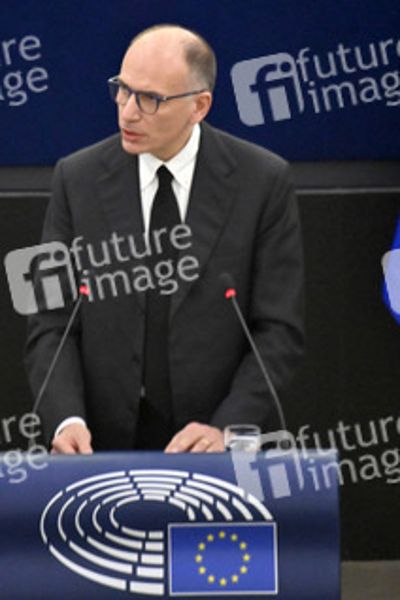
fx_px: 10483
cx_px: 158
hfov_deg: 2.2
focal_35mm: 629
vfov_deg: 3.3
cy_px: 364
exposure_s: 1/400
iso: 5000
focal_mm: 500
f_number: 6.3
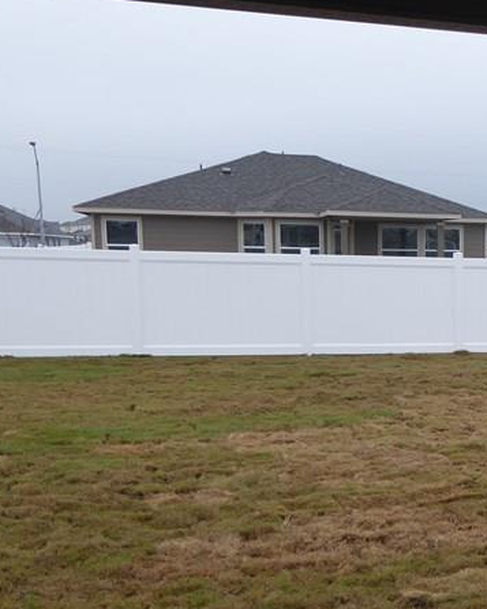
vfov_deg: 33.3
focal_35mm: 56
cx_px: 580
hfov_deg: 24.6
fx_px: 1009
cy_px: 395
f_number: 3.3
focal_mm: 4.3
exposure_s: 1/160
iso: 80
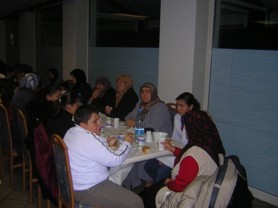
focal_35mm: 36
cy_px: 104
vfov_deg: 39.7
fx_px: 289
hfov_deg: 51.4
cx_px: 139
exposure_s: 1/60.1
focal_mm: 4.7
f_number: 2.6
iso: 152
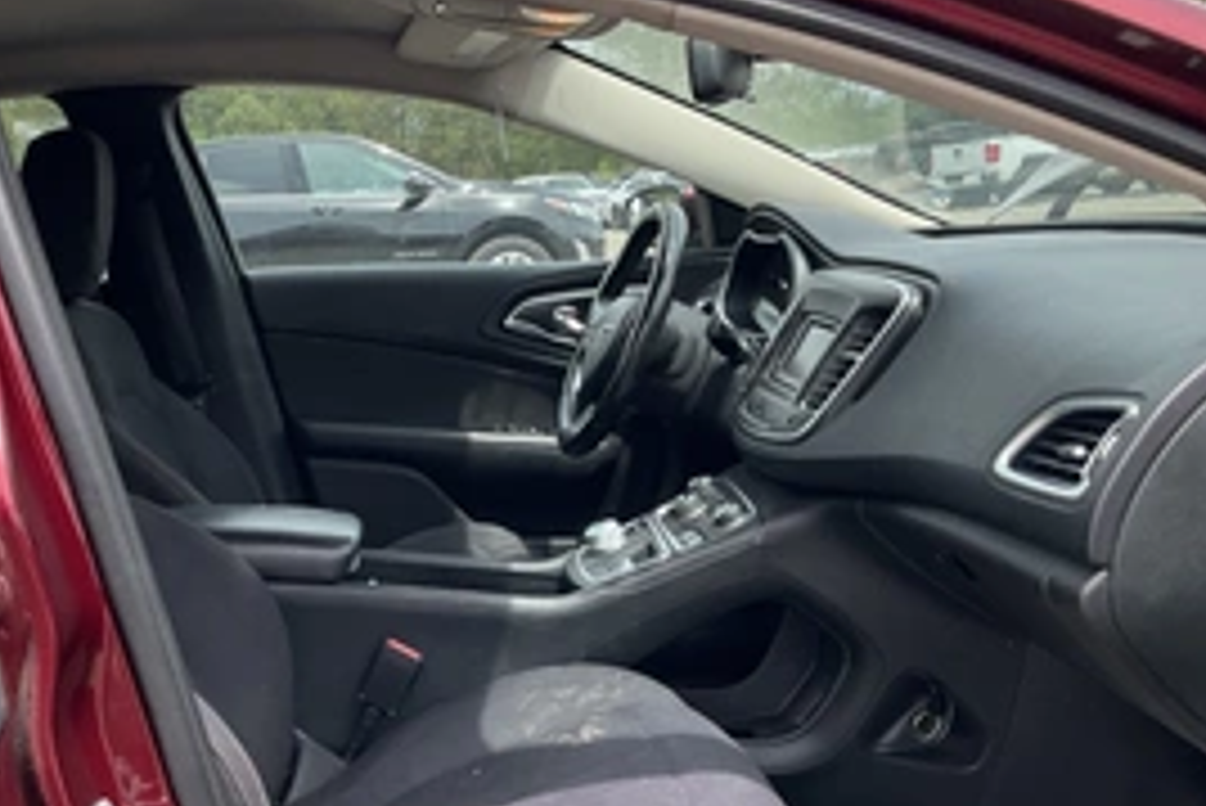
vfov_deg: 29.9
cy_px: 459
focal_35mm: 45
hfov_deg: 42.4
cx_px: 315
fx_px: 1508
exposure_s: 1/389
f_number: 1.8
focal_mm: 3
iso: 25
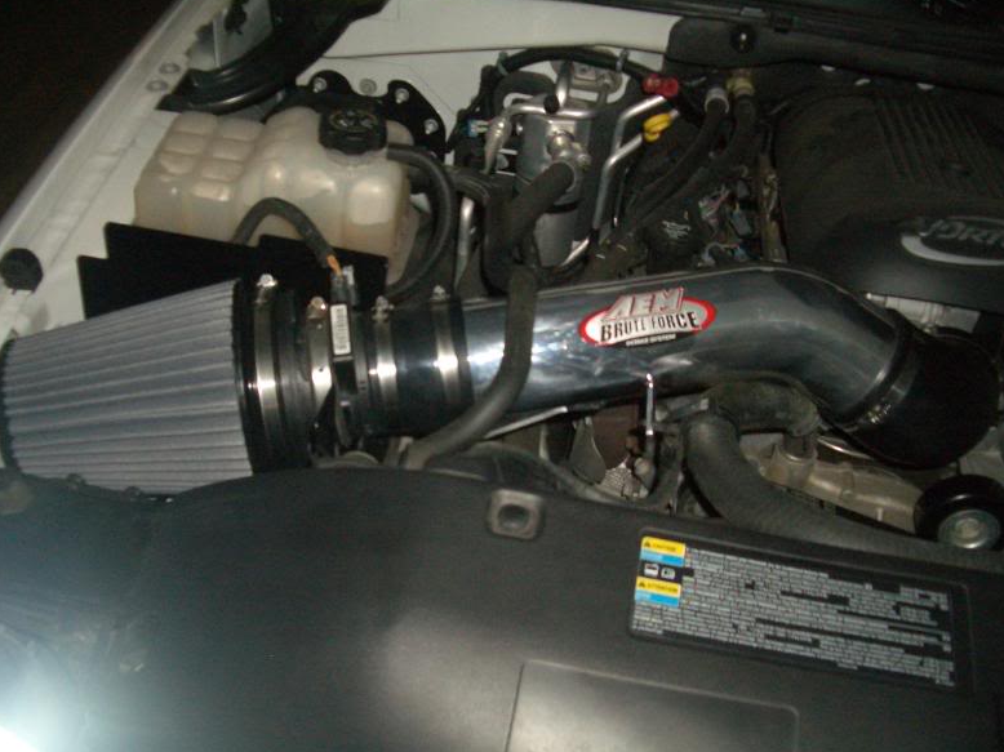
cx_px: 492
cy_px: 378
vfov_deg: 39.6
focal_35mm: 36
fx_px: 1044
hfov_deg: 51.4
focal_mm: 5.8
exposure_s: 1/60
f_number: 2.6
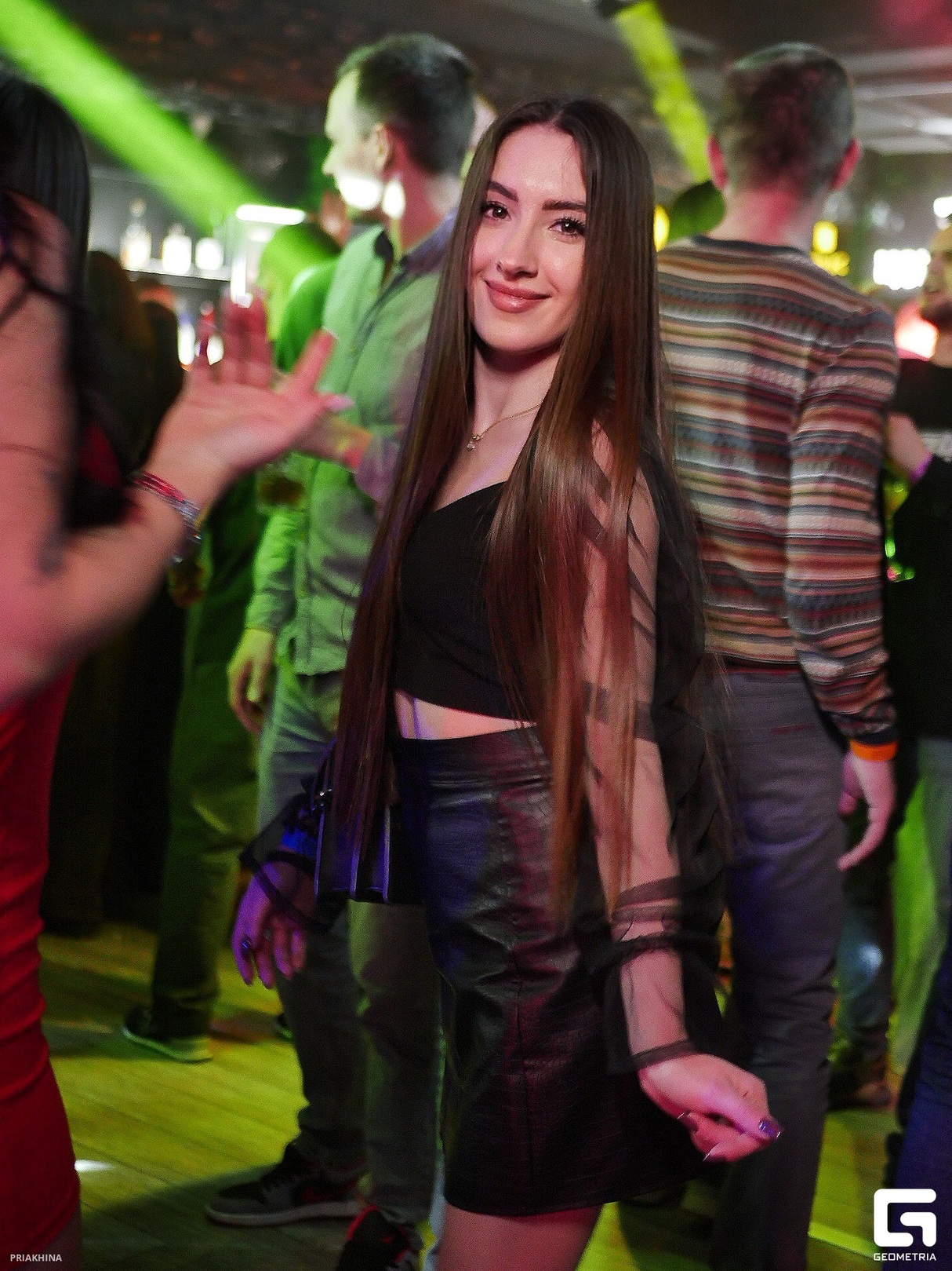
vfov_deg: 37.5
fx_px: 1870
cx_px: 476
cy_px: 636
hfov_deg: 28.6
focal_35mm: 51
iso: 1600
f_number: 1.7
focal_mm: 25
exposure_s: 1/50
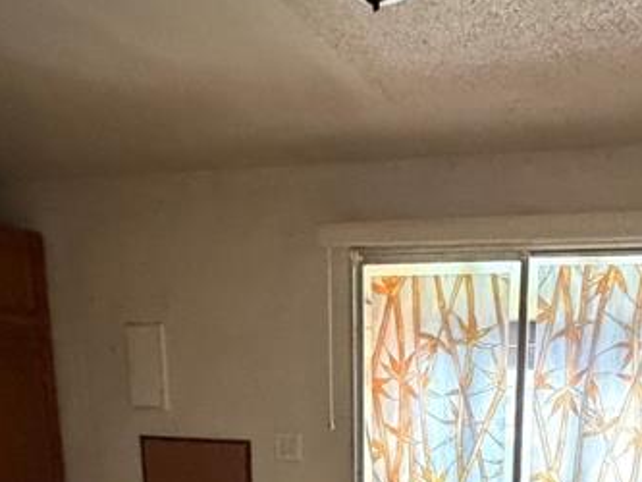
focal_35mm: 43
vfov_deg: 29.3
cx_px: 459
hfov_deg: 42.8
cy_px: 570
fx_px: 798
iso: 1000
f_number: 2.2
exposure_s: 1/60
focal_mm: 2.22
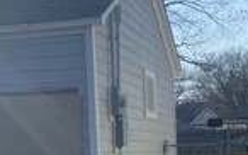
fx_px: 817
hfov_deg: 14.9
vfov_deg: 10.8
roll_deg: +2.6
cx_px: -204
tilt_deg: +3.9
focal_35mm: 121
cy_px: 106
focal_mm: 4.25
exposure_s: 1/3610
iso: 32
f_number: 1.8
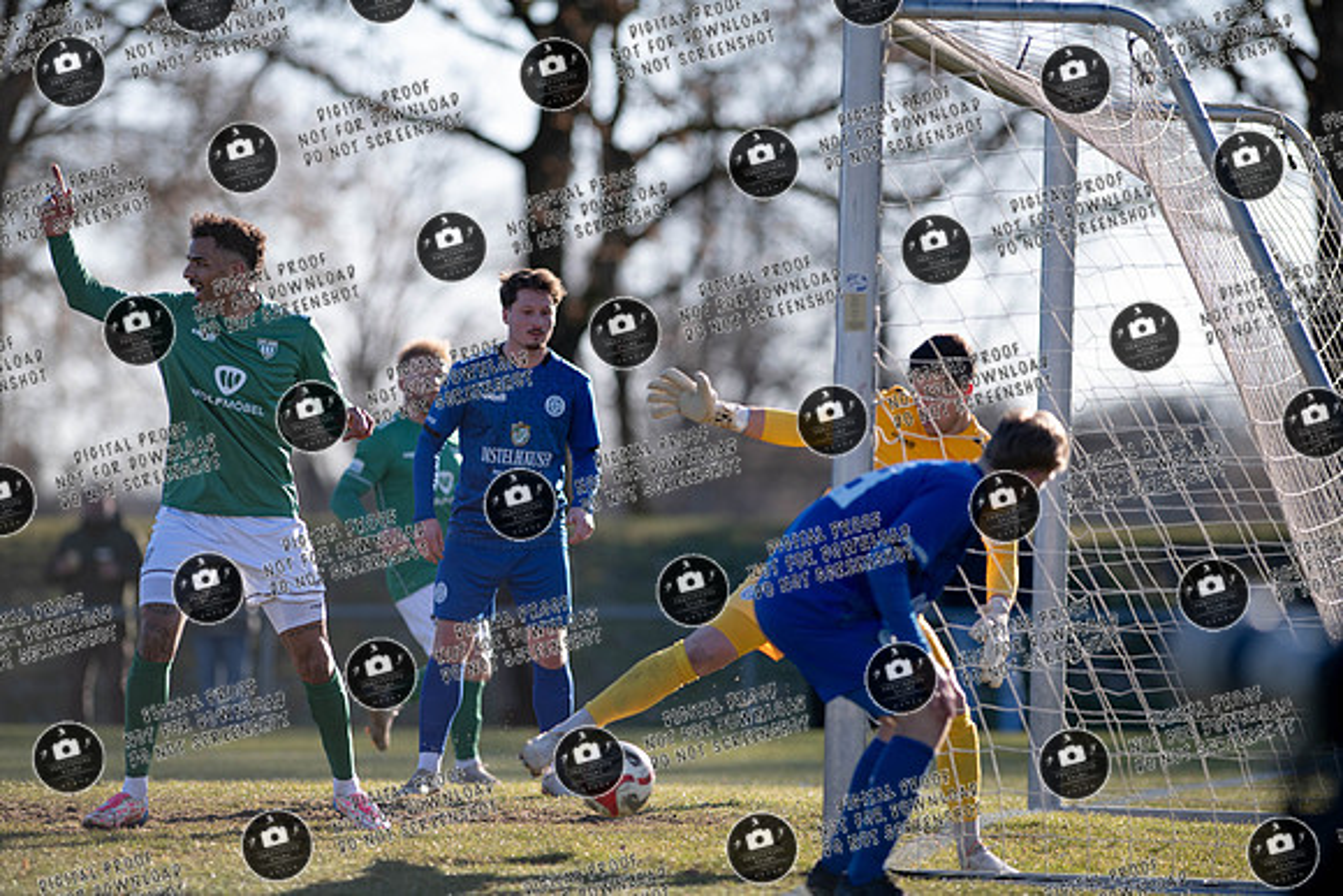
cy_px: 448
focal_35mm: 300
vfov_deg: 4.6
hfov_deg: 6.9
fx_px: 11194
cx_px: 672
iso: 220
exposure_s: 1/1600
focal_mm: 300
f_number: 3.2
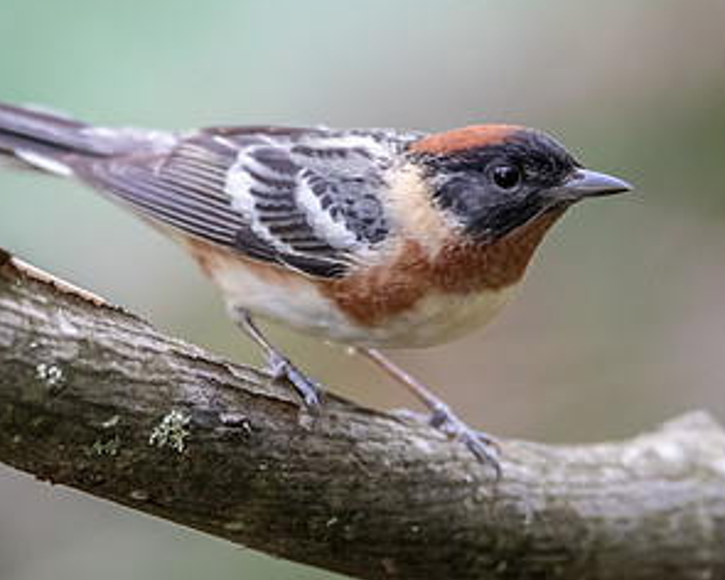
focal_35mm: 1283
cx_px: 526
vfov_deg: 1.2
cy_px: 364
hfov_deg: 1.5
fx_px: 27530
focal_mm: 600
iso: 5000
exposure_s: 1/640
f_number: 6.3
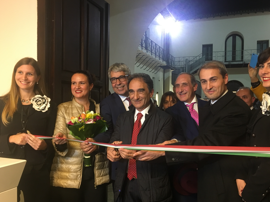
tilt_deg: -0.2
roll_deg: -0.5
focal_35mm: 32
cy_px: 108
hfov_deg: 56.8
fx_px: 250
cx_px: 144
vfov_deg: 44.1
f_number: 2.2
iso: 250
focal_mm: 4.15
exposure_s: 1/33
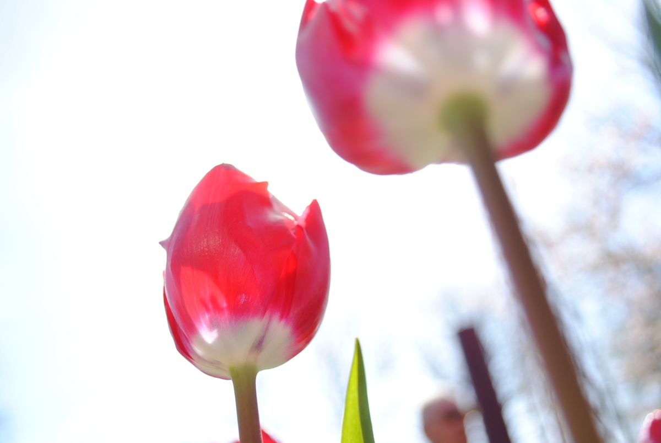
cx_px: 330
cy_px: 222
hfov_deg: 53.1
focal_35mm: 36
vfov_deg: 37.0
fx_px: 662
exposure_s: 1/320
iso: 100
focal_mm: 24
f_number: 4
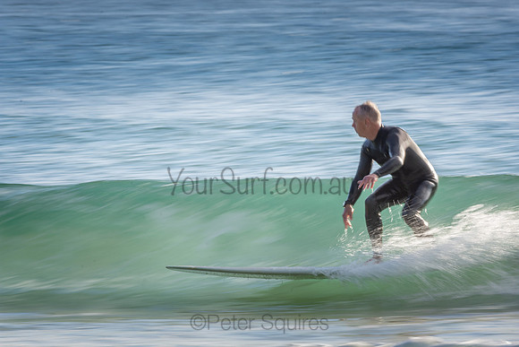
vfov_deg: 1.8
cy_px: 174
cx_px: 260
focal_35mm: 750
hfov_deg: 2.7
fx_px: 10815
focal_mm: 500
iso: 100
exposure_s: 1/30
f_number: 20
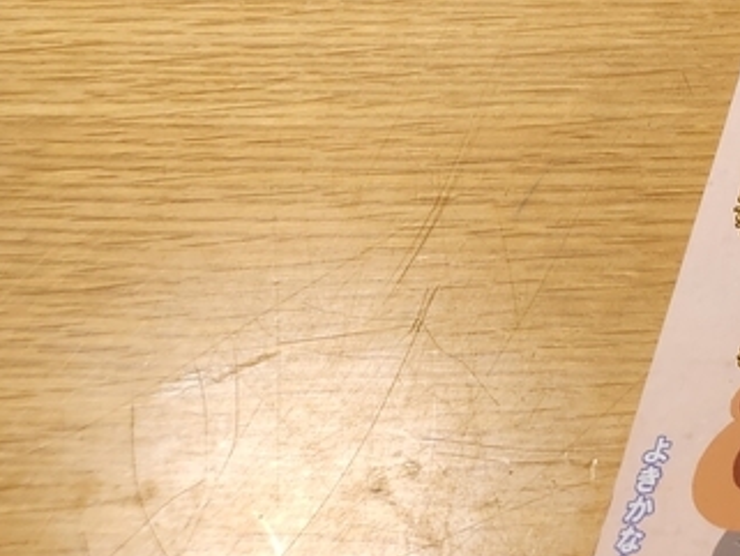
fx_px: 1839
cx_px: 1362
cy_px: -337
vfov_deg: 15.5
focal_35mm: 86
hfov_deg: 17.8
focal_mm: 5.4
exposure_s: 1/100
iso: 125
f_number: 1.8
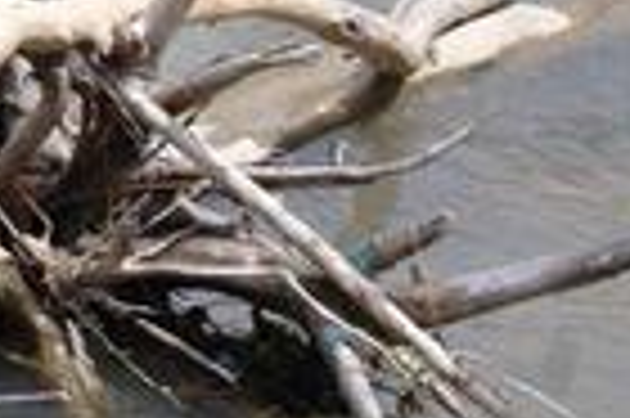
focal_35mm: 174
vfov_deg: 7.5
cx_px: -684
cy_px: -440
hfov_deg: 10.7
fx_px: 3041
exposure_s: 1/60
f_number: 11
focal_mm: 25
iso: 100
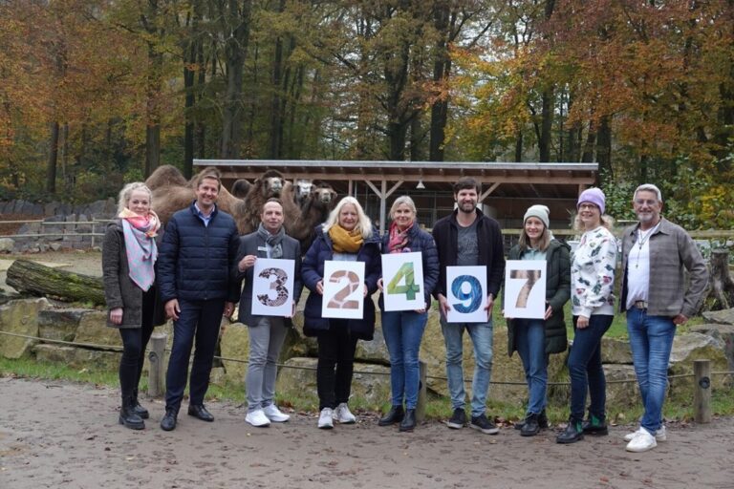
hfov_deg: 48.5
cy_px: 244
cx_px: 367
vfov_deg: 33.4
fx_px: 815
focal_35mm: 40
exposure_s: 1/100
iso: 100
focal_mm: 14.65
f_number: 3.2
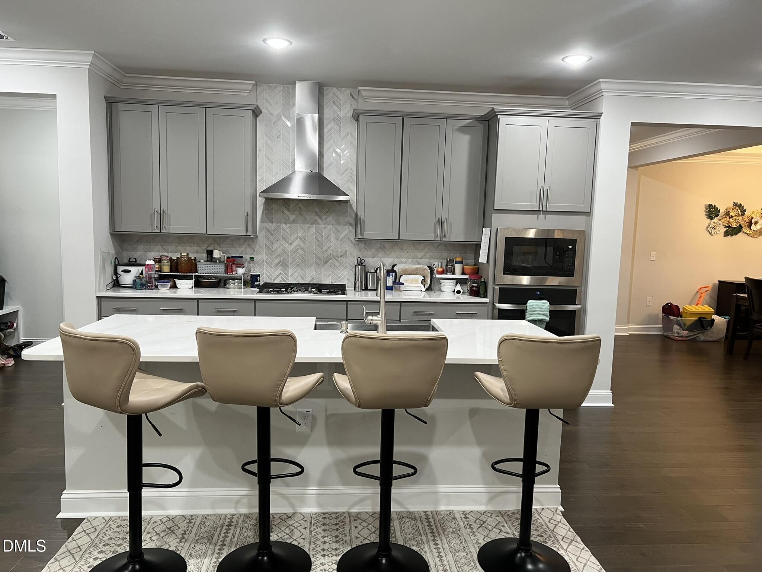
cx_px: 381
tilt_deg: -6.6
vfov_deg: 53.1
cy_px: 286
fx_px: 572
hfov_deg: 67.3
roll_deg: -1.5
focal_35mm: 26
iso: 80
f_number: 1.5
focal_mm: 5.7
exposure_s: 1/60
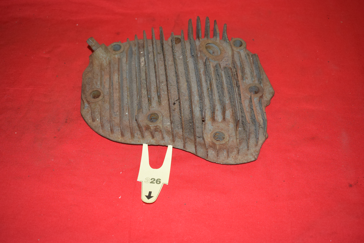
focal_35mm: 39
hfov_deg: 49.5
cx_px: 182
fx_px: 394
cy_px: 122
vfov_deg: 34.2
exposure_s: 1/200
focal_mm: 26
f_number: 5
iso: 1250
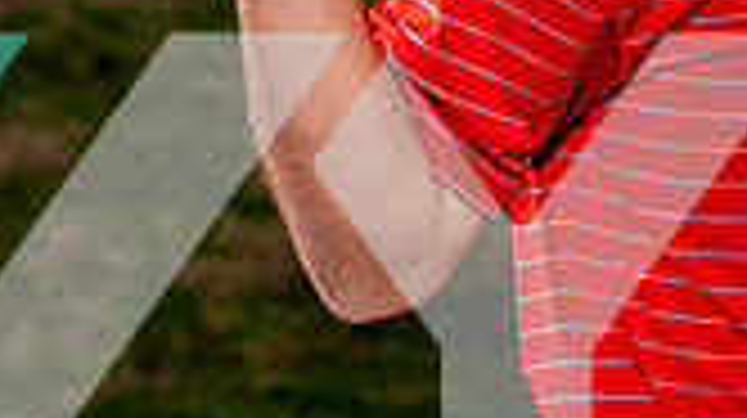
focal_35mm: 231
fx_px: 4571
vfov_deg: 5.2
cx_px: 720
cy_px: -272
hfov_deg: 9.3
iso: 100
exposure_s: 1/1000
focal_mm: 63
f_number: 4
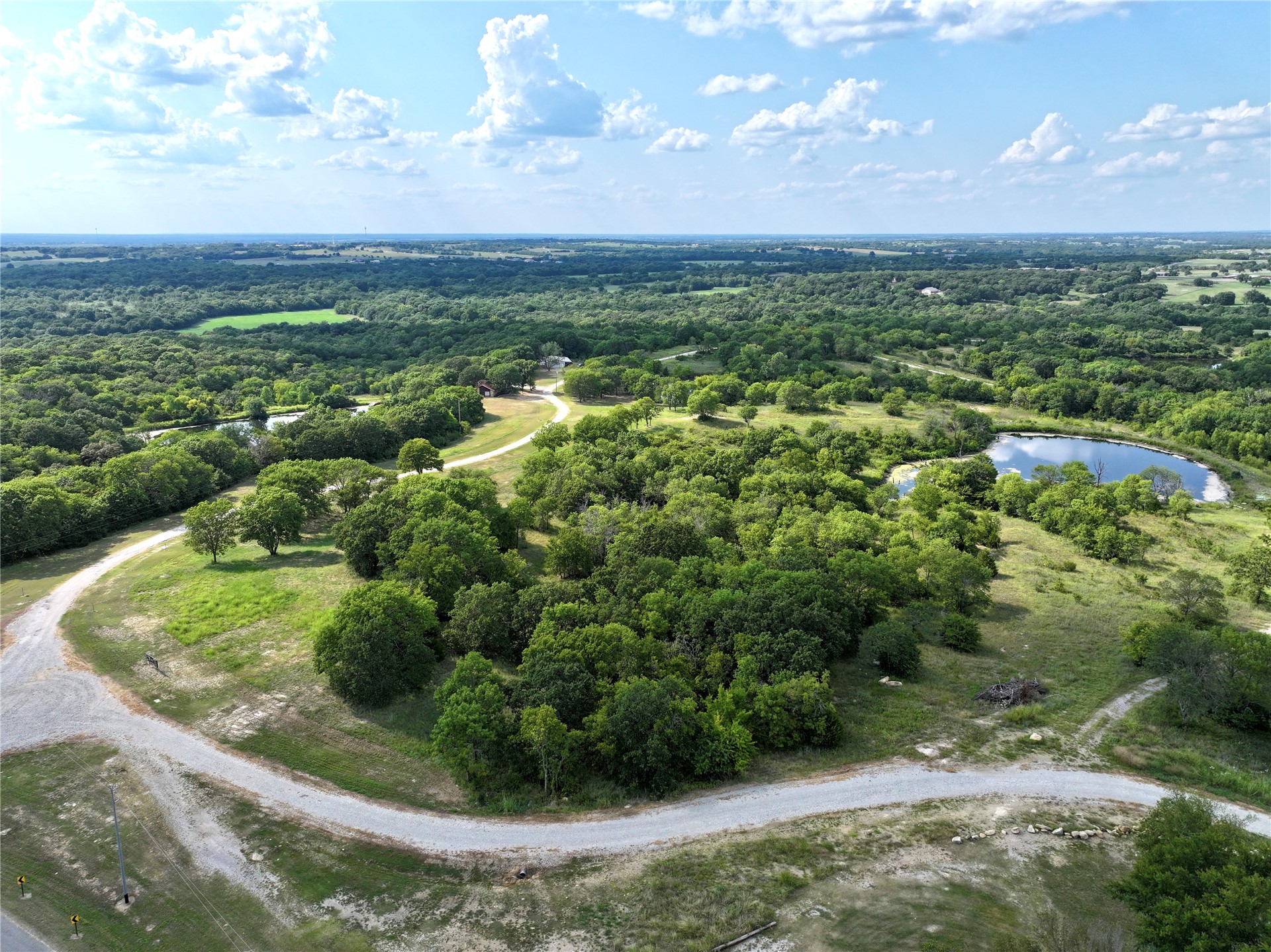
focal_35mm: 24
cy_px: 476
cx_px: 636
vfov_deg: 56.8
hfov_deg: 71.6
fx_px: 881
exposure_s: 1/2500
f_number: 2.8
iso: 200
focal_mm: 12.29
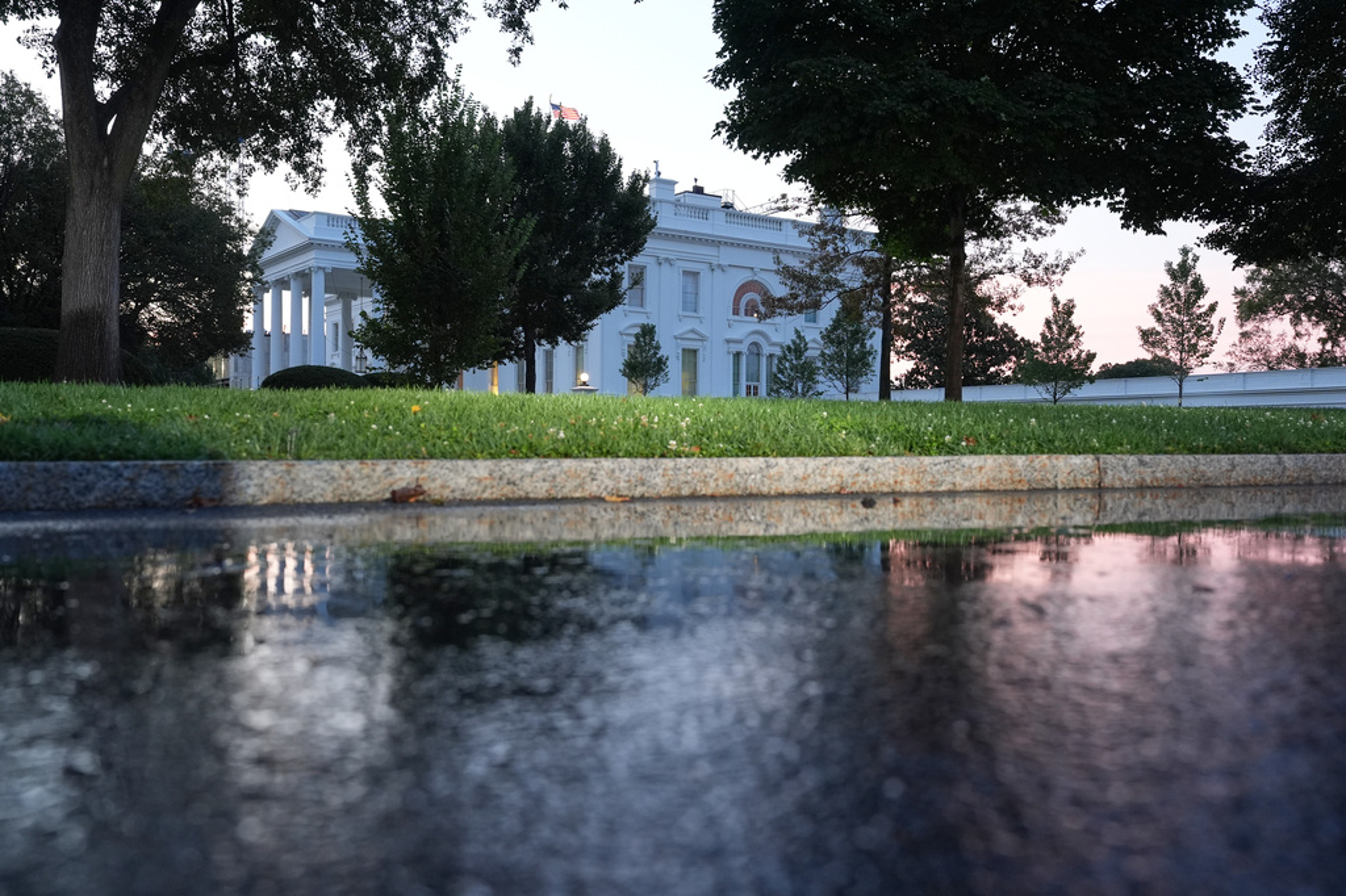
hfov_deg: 61.9
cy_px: 448
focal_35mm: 30
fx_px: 1121
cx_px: 673
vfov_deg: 43.6
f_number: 5.6
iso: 1600
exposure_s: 1/30
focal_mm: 30
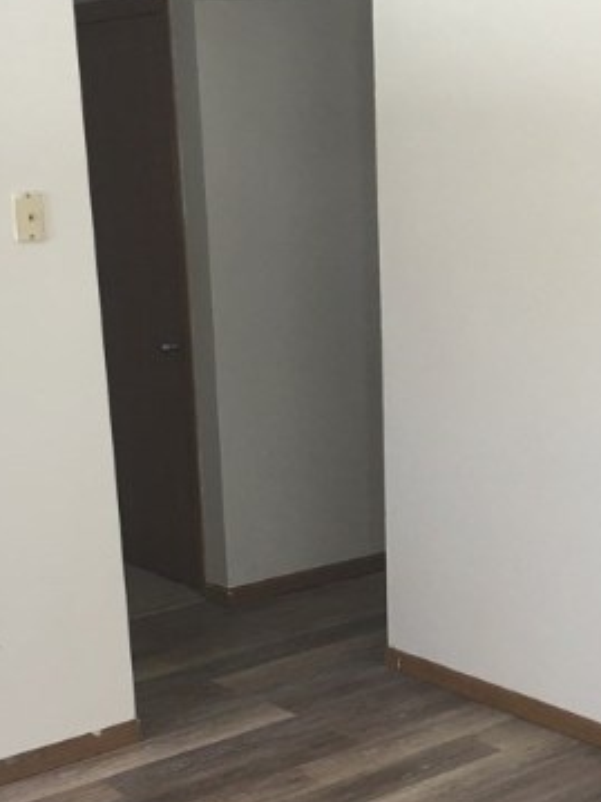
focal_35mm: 62
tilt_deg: -15.4
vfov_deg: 30.8
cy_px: 576
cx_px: 420
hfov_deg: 23.5
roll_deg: +1.1
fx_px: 1436
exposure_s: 1/40
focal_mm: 4.15
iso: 32
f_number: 2.2
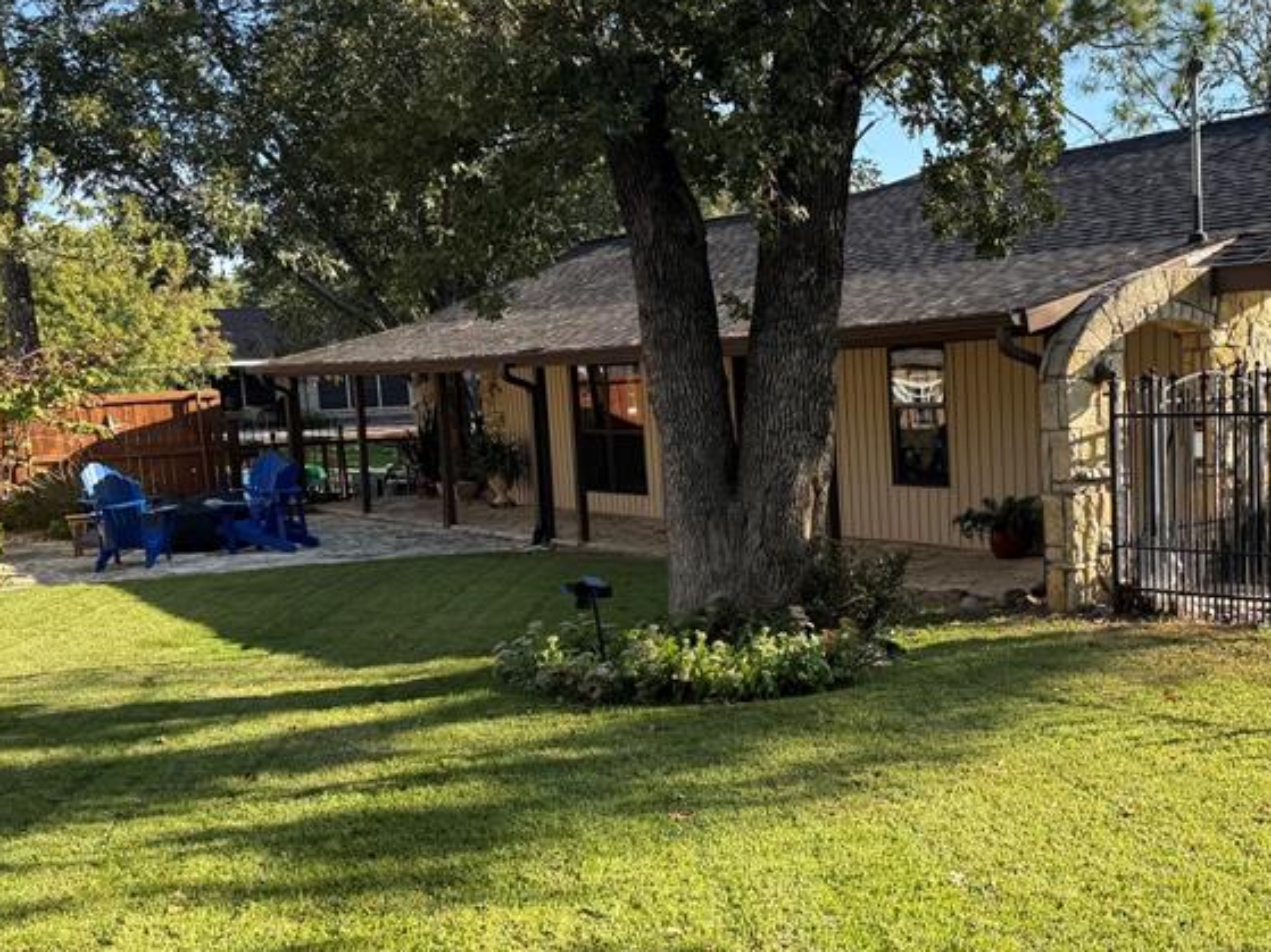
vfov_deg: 32.8
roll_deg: +2.8
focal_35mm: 44
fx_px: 1615
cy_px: 557
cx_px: 887
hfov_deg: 42.1
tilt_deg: -7.5
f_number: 1.78
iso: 80
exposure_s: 1/1395
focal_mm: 6.76
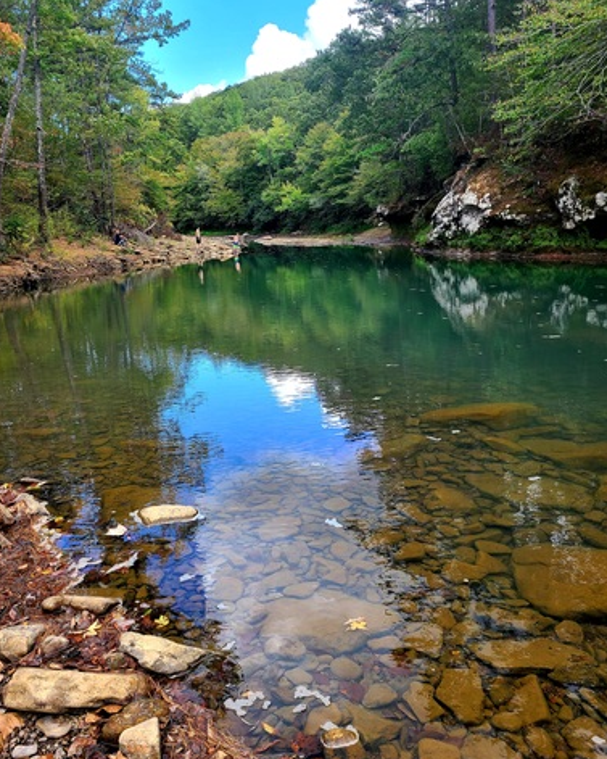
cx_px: 306
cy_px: 387
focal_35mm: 28
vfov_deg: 62.2
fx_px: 629
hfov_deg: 51.5
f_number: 1.8
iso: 40
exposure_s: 1/435
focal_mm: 5.4
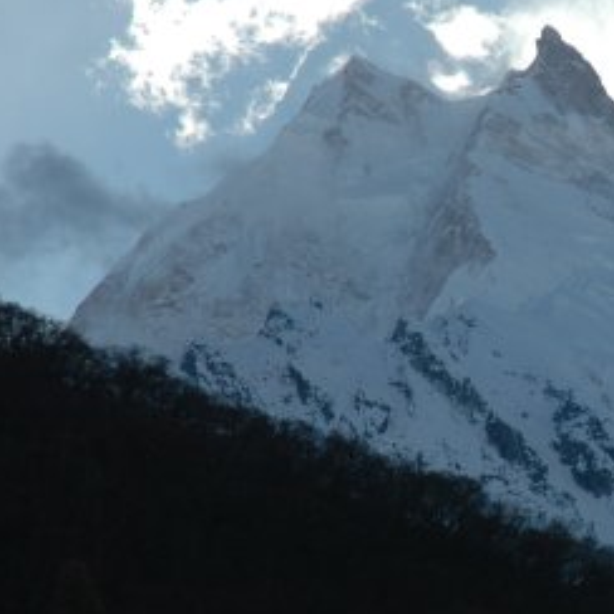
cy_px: 377
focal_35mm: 263
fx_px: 5278
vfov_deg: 6.7
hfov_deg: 6.6
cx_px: 730
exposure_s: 1/320
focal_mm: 70
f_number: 9
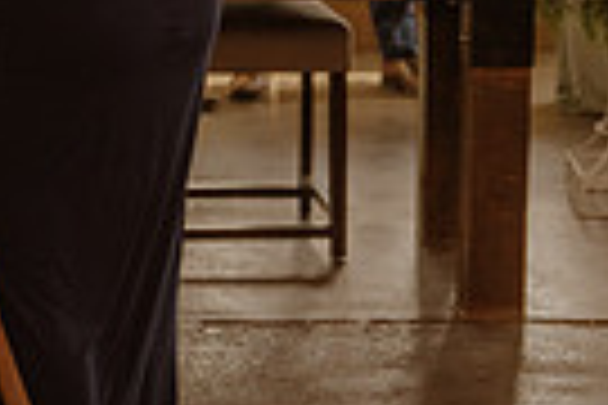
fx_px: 3276
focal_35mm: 194
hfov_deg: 10.5
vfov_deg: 7.1
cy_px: 2
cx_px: 18
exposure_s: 1/200
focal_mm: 44
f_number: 3.2
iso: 1000
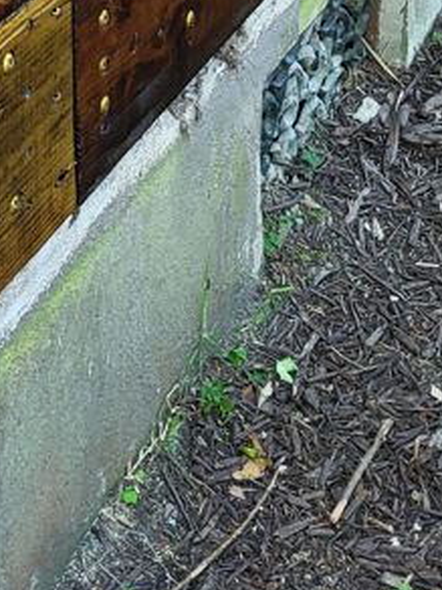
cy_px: -378
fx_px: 1617
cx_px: -10
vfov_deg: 17.7
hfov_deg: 15.3
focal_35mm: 95
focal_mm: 5.4
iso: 100
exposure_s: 1/120
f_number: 1.8
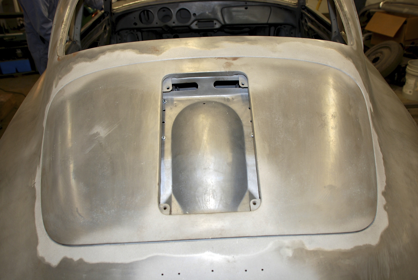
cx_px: 209
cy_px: 140
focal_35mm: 33
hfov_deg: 57.2
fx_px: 384
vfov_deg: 40.1
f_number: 3.8
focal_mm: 22
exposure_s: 1/60
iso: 200
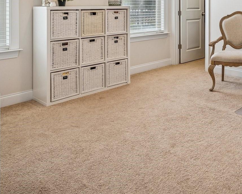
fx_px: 258
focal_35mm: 36
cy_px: 2
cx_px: 203
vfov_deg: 37.1
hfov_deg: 46.8
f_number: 8
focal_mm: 16
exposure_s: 1/25
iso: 400
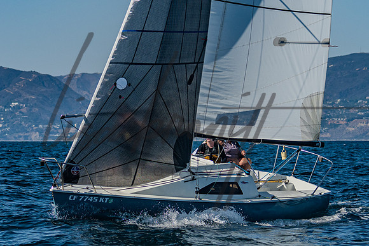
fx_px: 2315
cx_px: 202
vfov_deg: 6.1
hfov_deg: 9.1
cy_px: 39
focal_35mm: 226
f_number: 4.5
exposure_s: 1/2500
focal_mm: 90
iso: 100
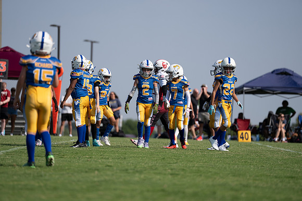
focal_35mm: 200
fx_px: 1678
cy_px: 100
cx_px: 151
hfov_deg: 10.3
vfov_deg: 6.9
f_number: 2.8
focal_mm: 200
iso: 160
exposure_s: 1/4000
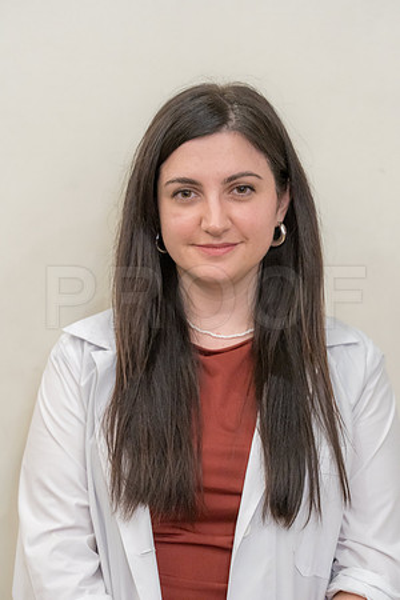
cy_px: 300
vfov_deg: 11.7
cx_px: 200
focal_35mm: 175
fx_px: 2916
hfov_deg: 7.8
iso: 5000
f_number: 4
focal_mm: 175
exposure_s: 1/80
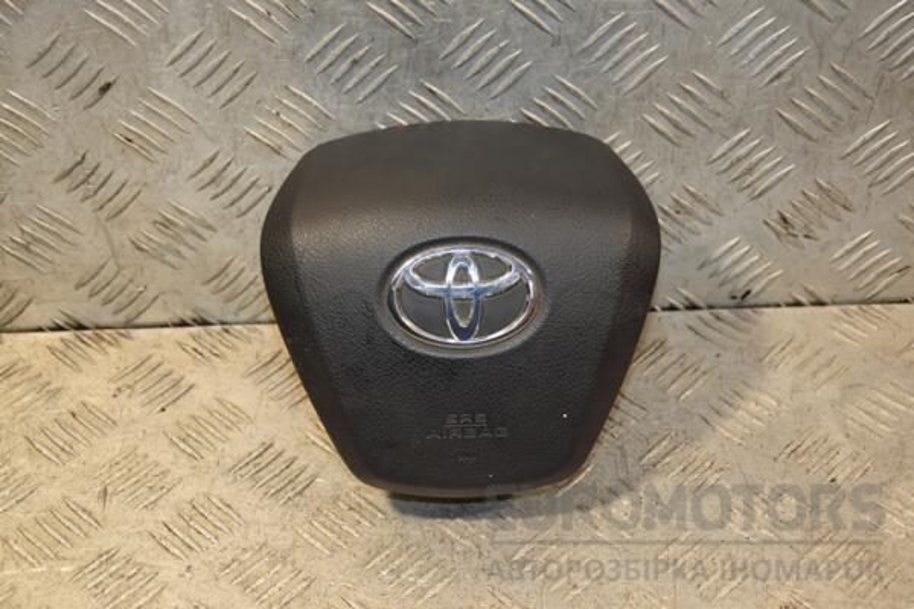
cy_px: 304
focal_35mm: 75
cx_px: 457
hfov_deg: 27.0
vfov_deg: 18.2
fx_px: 1904
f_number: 5
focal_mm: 50
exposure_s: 1/160
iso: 800
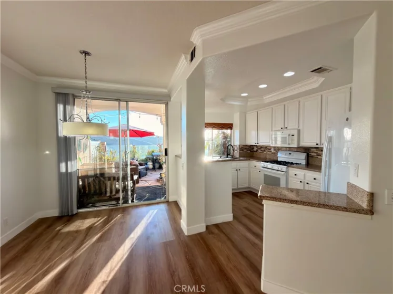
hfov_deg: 102.1
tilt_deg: -2.3
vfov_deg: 85.7
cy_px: 147
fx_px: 159
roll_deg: +0.8
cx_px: 196
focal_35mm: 14
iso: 50
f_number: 2.2
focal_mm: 2.22
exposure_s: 1/136
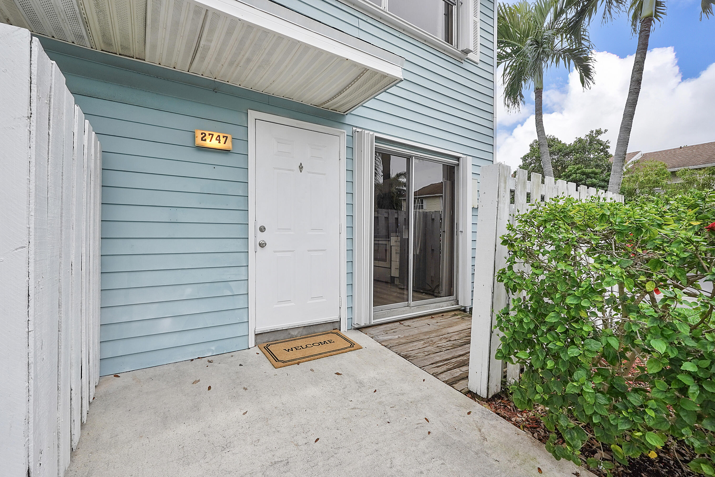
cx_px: 358
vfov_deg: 77.3
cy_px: 238
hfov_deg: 100.4
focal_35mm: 15
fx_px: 298
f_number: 8
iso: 250
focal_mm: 10
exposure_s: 1/320
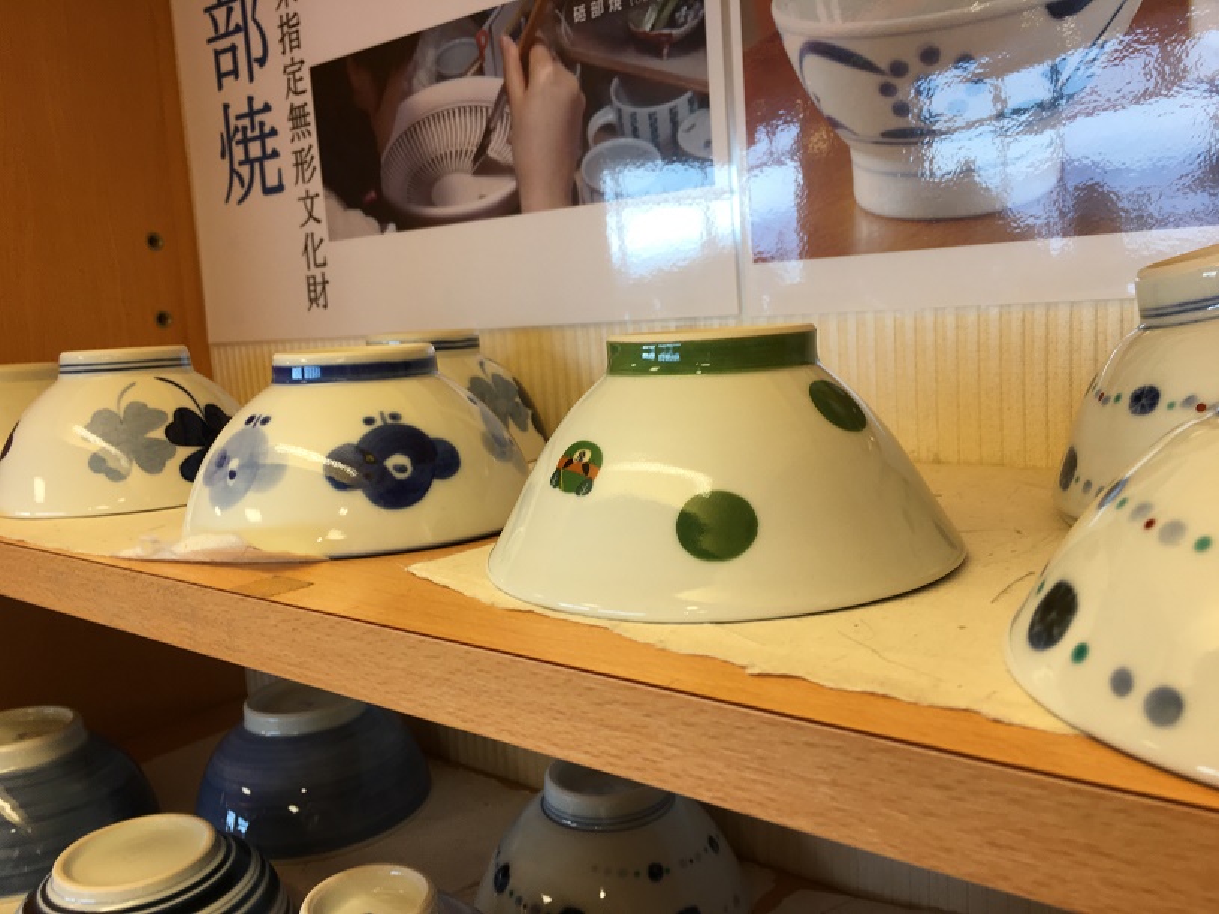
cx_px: 610
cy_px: 457
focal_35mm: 29
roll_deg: +4.3
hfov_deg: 61.7
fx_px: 1021
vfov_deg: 48.2
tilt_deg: -7.3
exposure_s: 1/60
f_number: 2.2
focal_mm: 4.15
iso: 32
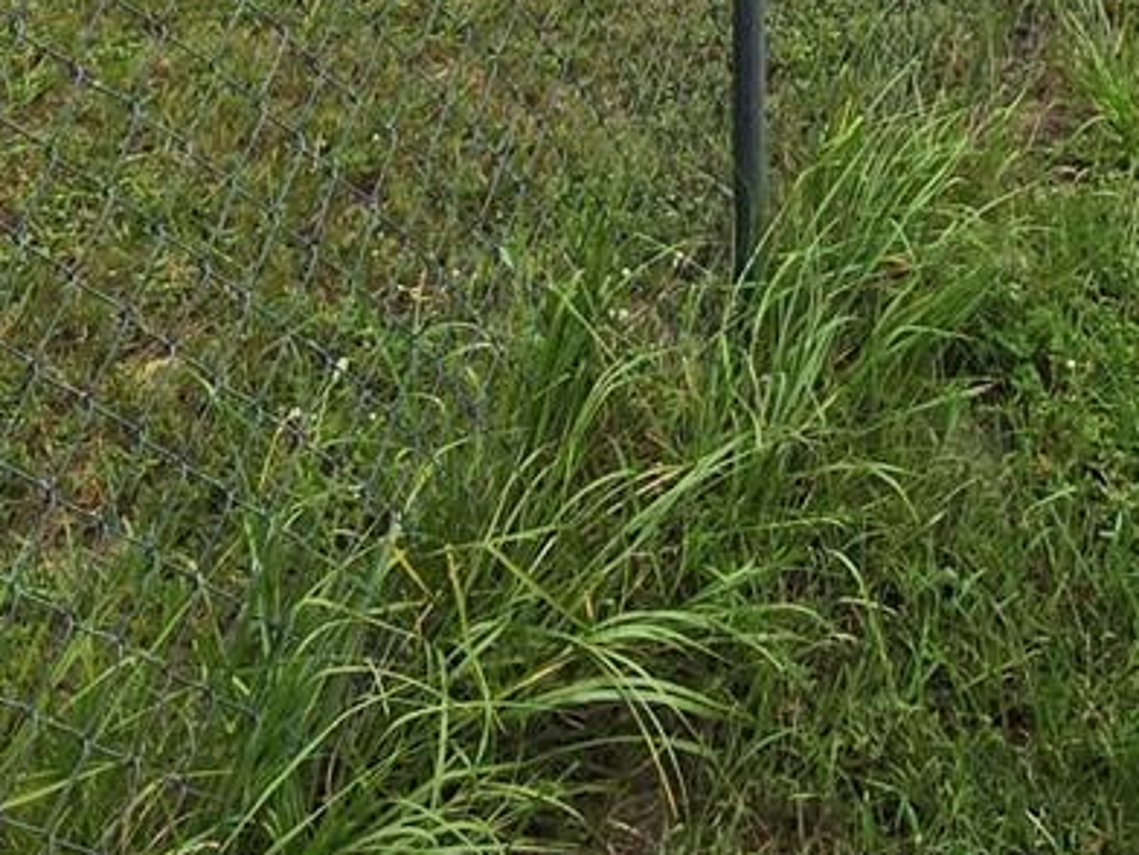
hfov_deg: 35.9
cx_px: 723
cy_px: -477
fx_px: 1744
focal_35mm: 53
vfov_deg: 22.1
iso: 40
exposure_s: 1/2099
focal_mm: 2.2
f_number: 1.9
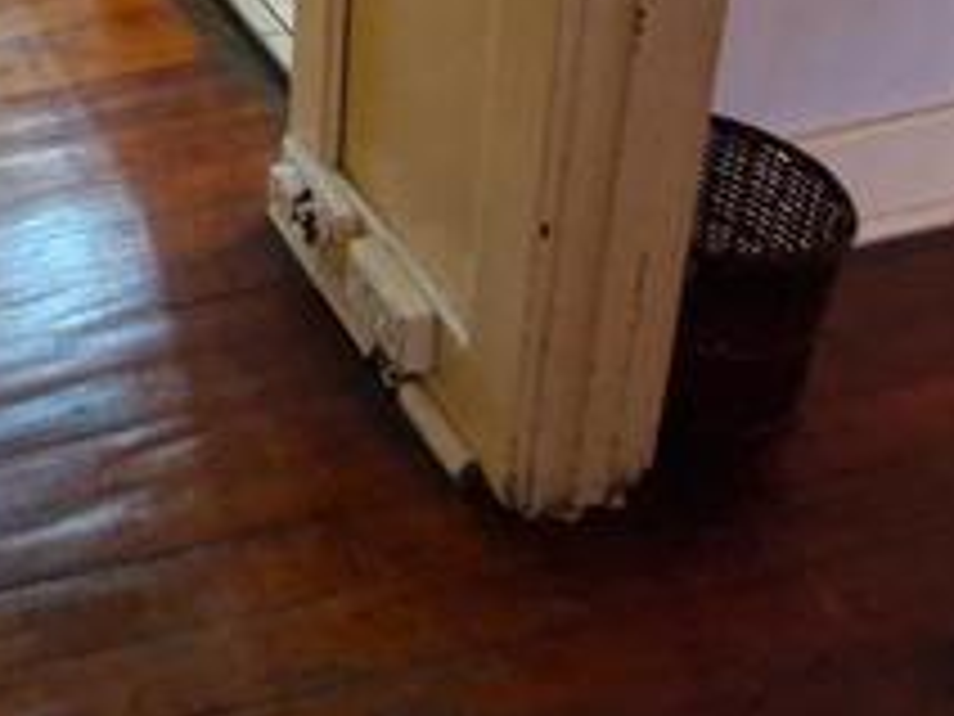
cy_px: -198
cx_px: -166
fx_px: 1350
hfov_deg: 32.7
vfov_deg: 25.7
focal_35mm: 49
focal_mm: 1.74
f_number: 2.2
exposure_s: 1/25
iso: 800
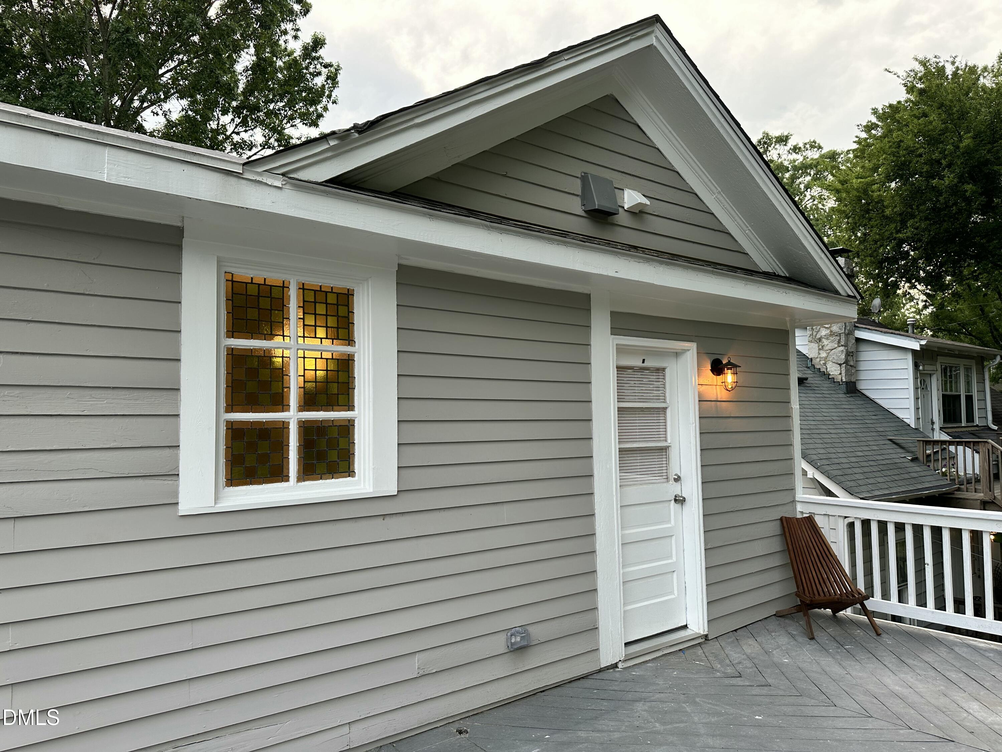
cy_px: 376
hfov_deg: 71.6
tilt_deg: +1.5
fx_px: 695
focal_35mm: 24
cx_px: 501
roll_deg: +0.4
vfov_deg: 56.8
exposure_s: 1/166
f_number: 1.78
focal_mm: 6.86
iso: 100
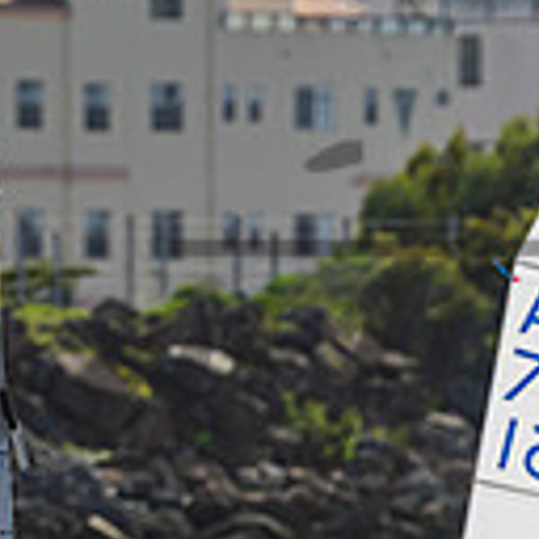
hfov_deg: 1.1
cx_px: -47
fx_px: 28045
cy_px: 347
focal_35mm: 1592
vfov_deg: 1.1
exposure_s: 1/1250
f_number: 9
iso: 320
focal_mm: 400
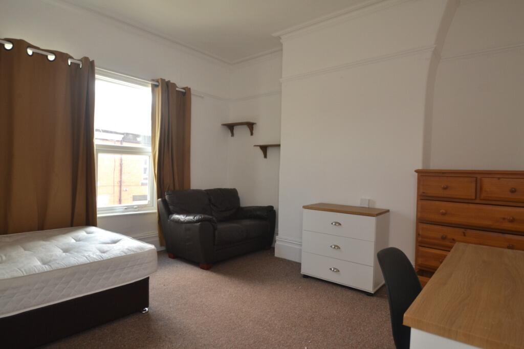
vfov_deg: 63.2
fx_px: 284
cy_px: 174
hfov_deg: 85.4
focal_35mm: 20
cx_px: 262
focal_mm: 13
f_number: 4.5
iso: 400
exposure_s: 1/80
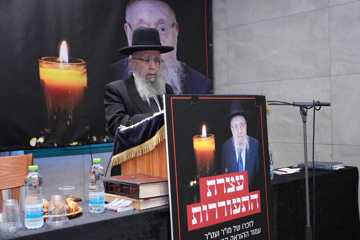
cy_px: 120
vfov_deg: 29.9
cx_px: 181
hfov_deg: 43.6
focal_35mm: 45
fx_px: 450
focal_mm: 44
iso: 4000
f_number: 5.6
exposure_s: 1/200
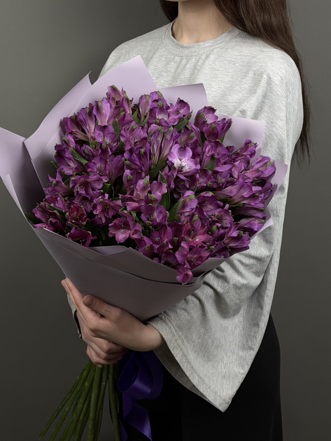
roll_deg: +0.5
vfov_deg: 26.3
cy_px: 170
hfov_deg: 19.9
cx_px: 161
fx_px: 944
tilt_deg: -11.8
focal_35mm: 74
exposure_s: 1/179
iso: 50
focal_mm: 6.76
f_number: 1.78
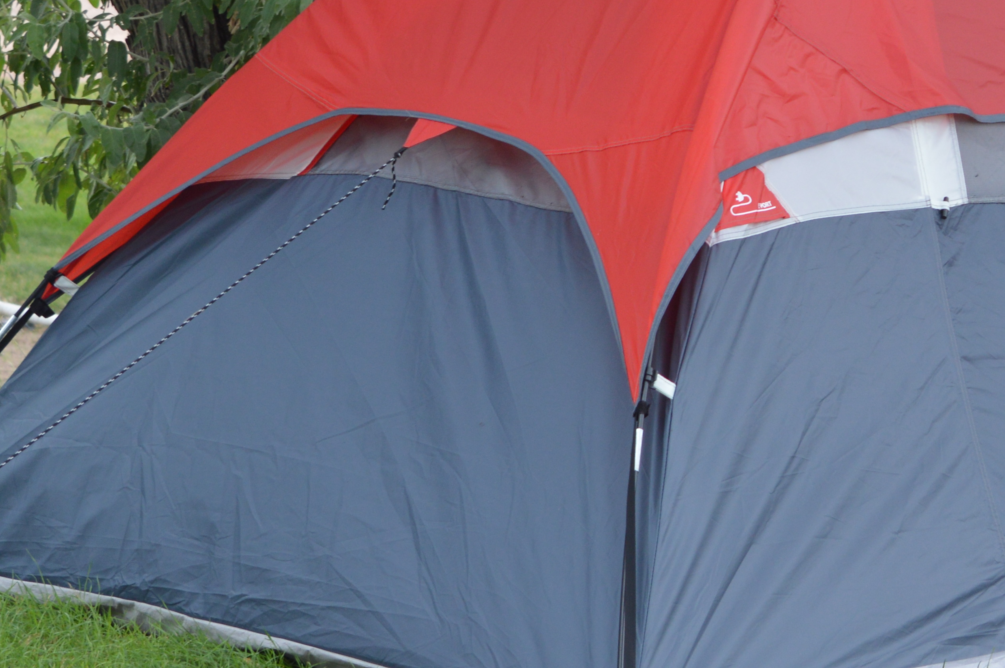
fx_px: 5444
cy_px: 136
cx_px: 894
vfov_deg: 7.0
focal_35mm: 195
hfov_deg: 10.5
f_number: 5.6
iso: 280
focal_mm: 55
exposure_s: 1/125
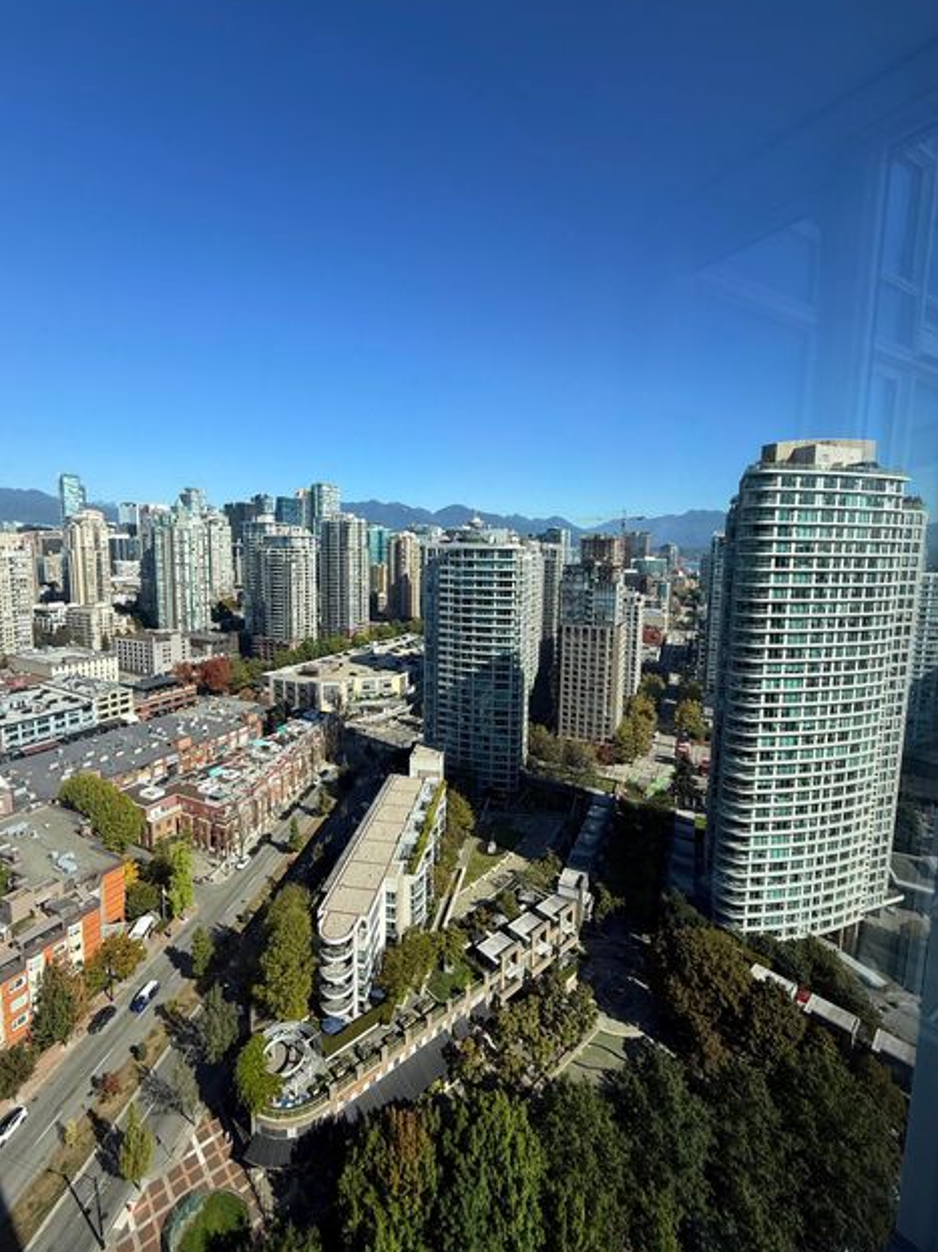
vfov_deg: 98.2
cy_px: 612
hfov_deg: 81.6
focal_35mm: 15
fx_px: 542
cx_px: 438
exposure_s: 1/1312
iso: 50
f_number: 2.2
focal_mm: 2.22
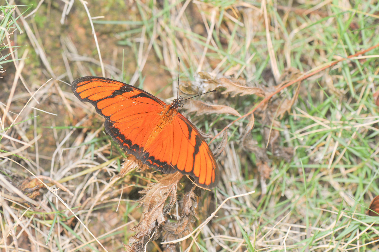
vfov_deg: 9.1
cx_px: 190
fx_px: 1578
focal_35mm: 150
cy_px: 126
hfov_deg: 13.7
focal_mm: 150
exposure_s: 1/100
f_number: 11
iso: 500
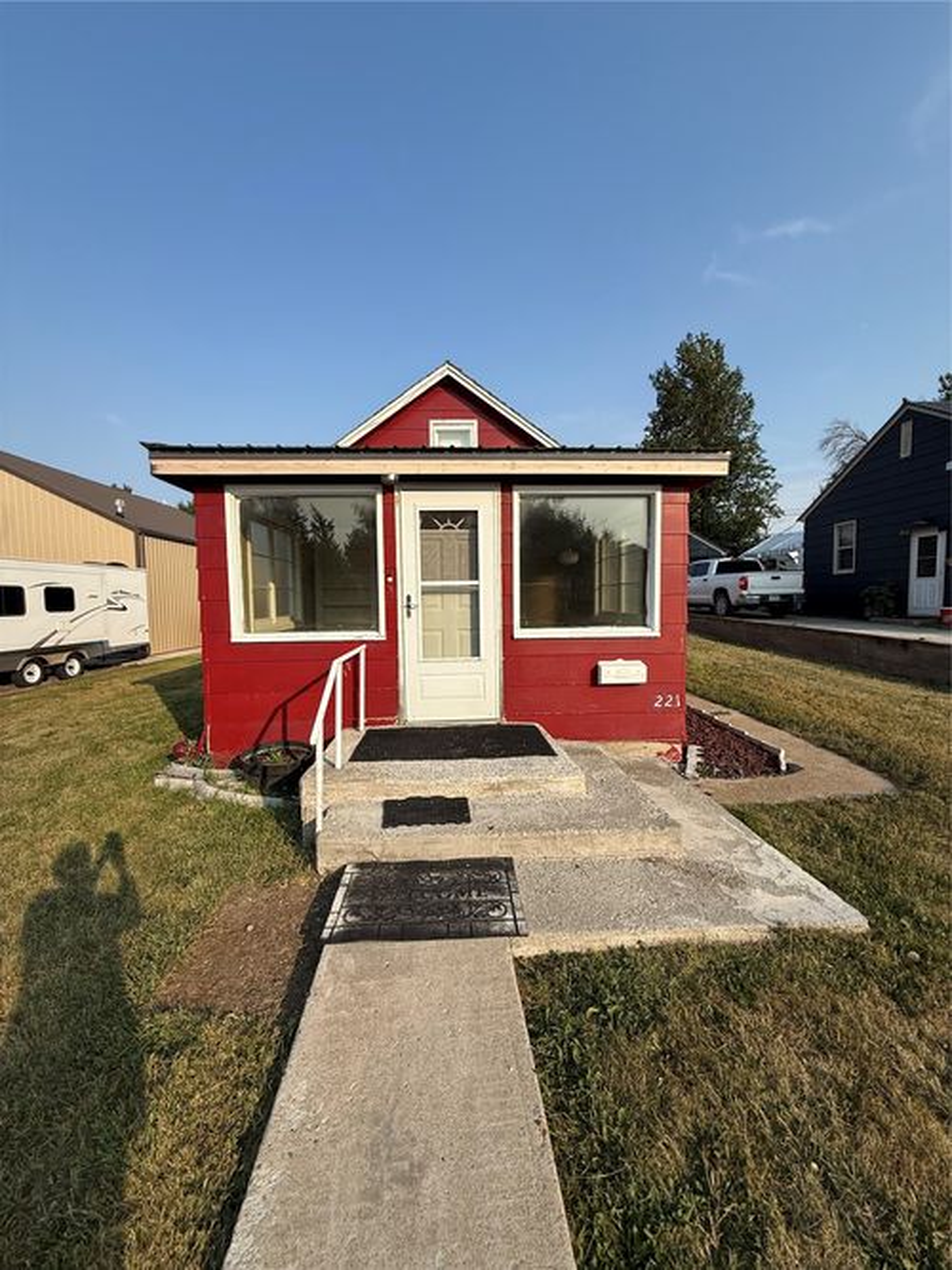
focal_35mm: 14
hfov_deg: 85.7
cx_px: 476
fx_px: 514
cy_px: 635
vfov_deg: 102.1
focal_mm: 2.22
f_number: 2.2
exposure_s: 1/2092
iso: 50
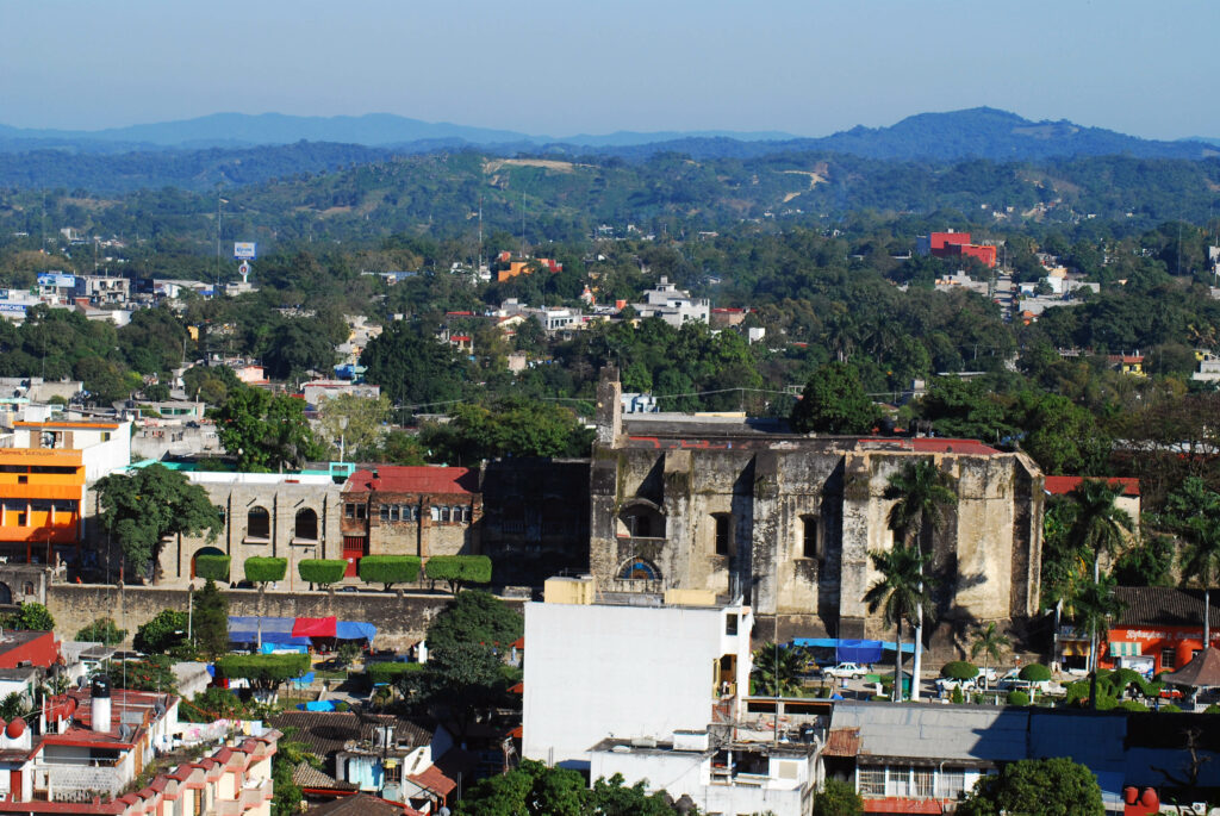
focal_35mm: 105
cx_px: 610
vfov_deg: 13.1
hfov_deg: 19.4
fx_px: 3562
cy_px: 408
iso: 200
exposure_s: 1/640
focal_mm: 70
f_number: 6.3
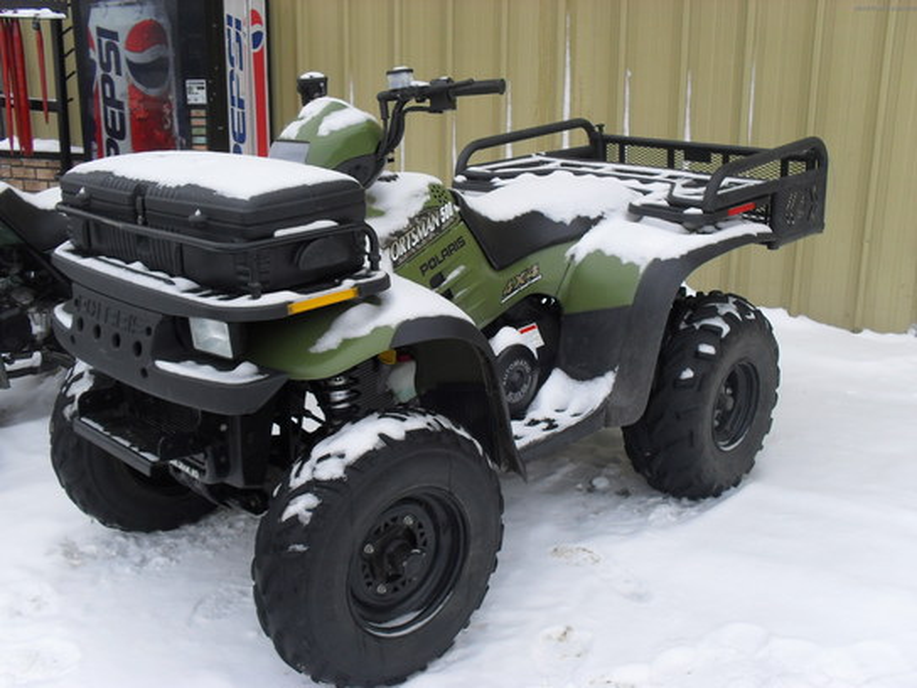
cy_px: 344
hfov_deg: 52.6
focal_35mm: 35
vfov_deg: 40.7
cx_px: 458
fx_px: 927
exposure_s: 1/250
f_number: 3.2
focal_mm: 6.3
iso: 100
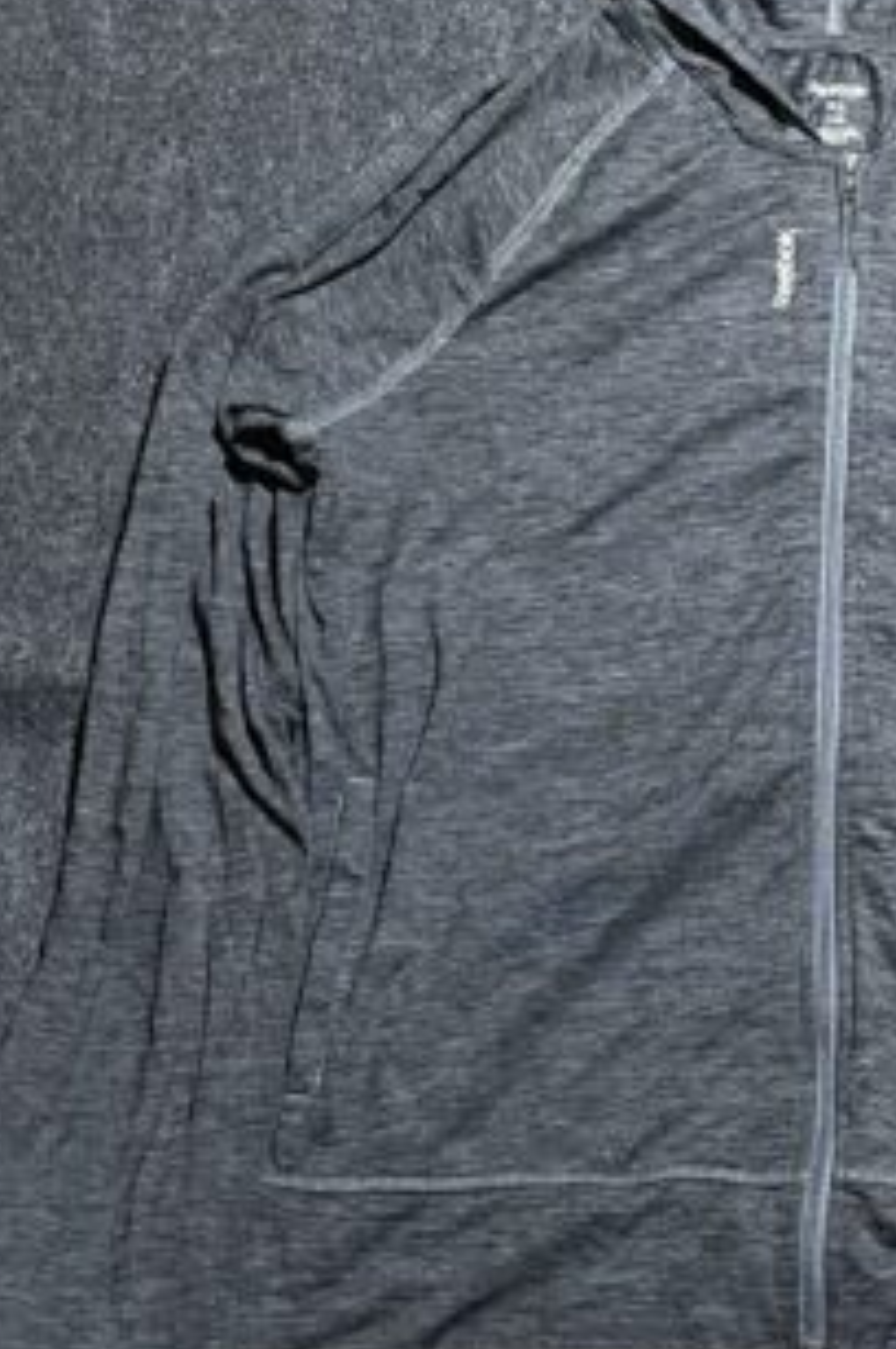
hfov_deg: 27.5
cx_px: 808
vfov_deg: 41.8
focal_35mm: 47
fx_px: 1759
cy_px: 543
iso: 125
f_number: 1.6
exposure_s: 1/50
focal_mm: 4.2
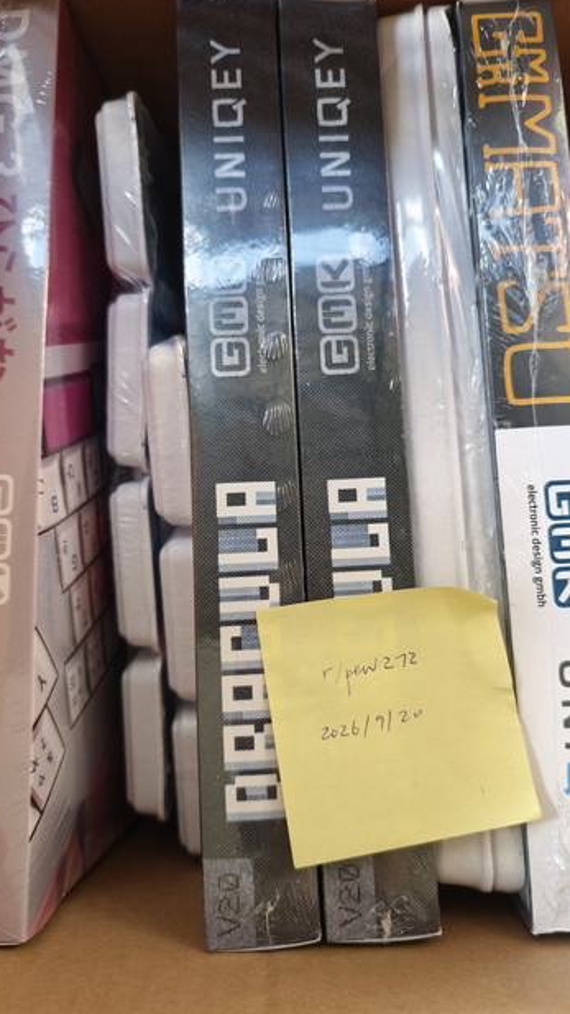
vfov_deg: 71.9
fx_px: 699
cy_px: 514
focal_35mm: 26
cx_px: 322
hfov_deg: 44.3
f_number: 1.6
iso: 320
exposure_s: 1/120
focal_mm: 6.57
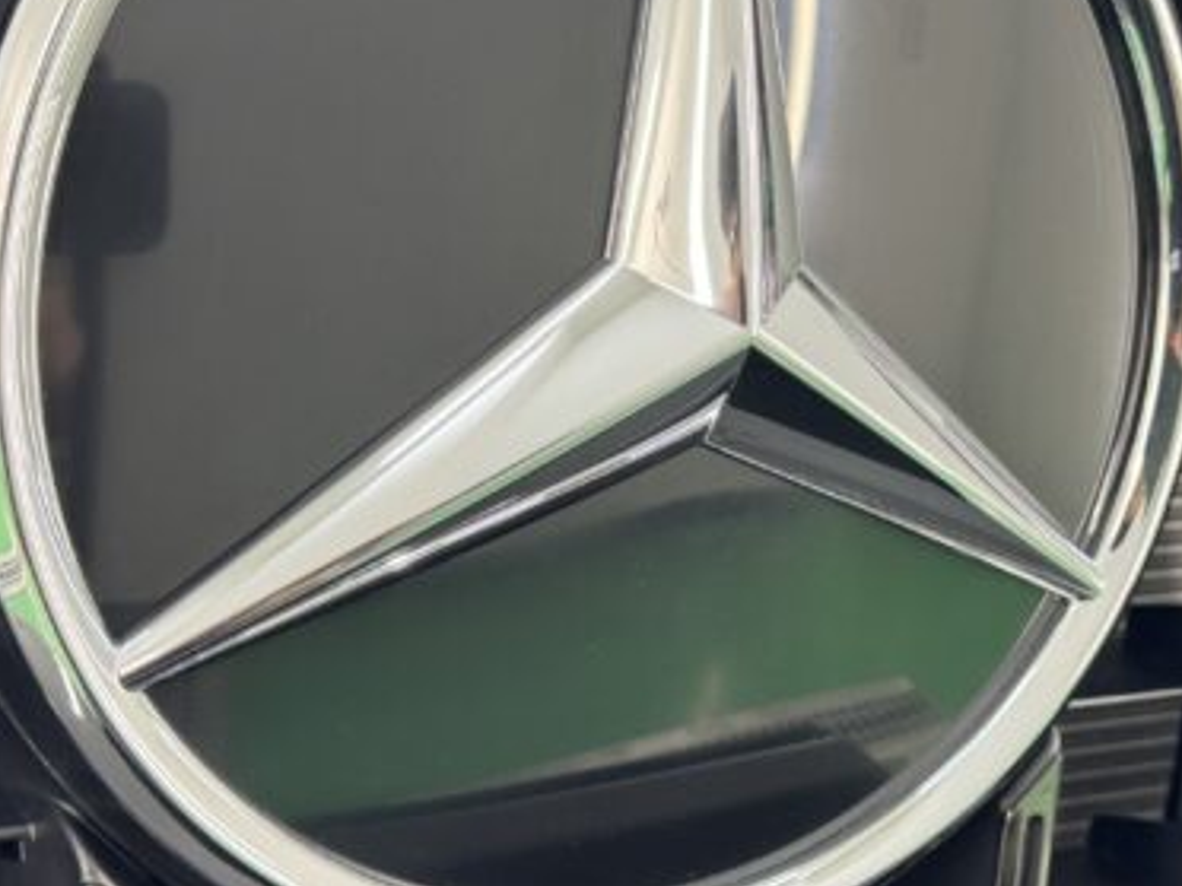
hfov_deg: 29.2
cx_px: 788
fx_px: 2254
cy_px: 384
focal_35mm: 66
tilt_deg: -4.0
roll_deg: +0.3
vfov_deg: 22.2
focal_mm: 6.76
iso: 125
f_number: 1.78
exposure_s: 1/100
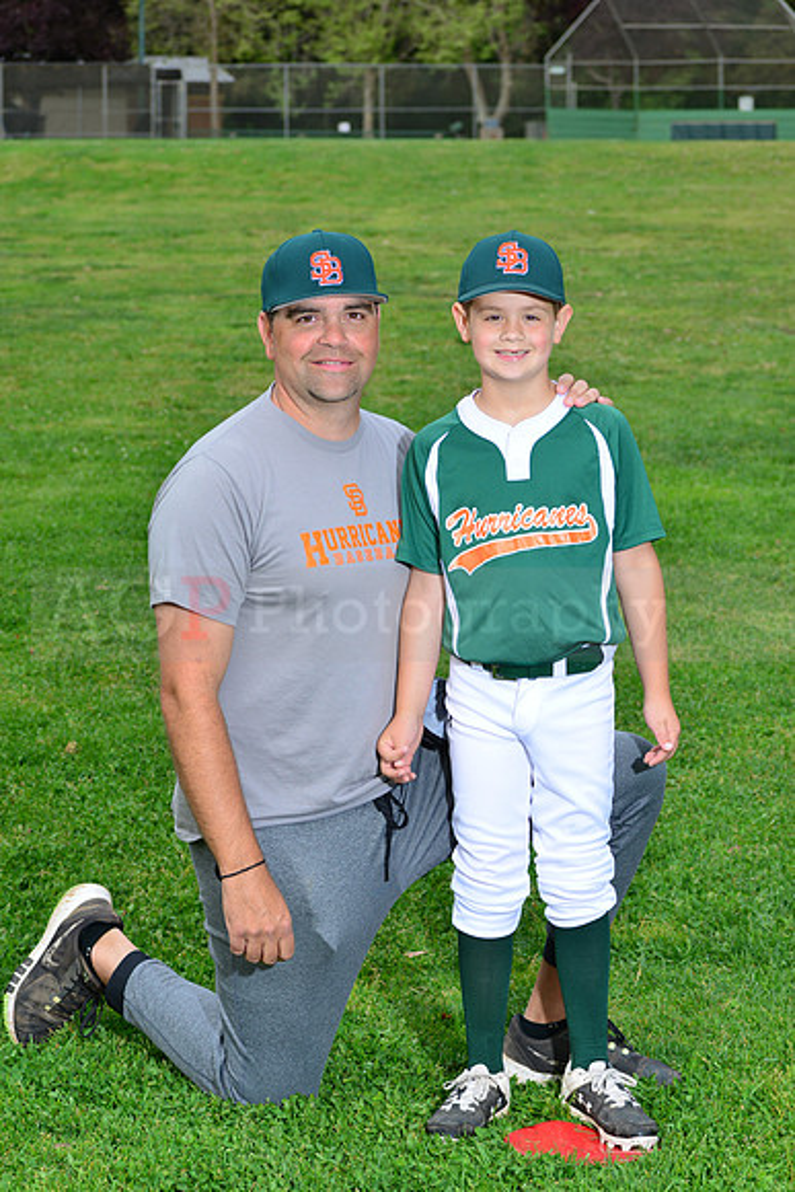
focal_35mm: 95
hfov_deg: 14.4
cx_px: 398
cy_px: 596
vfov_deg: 21.5
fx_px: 3145
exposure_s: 1/200
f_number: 10
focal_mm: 95
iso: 320
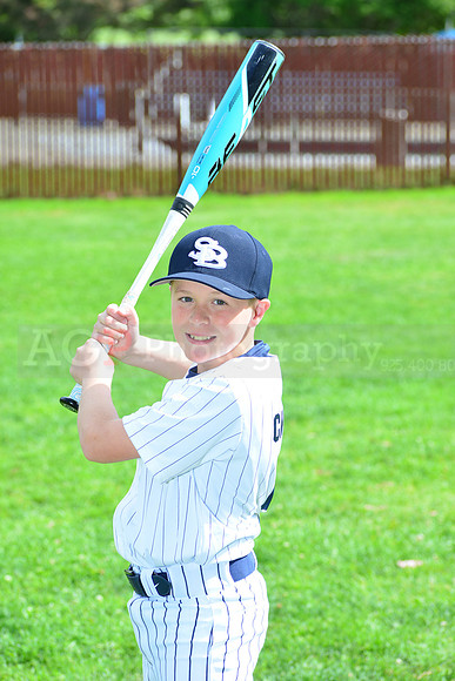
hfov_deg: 11.0
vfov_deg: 16.4
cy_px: 340
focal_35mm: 125
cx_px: 228
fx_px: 2368
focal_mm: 125
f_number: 8
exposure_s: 1/200
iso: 200
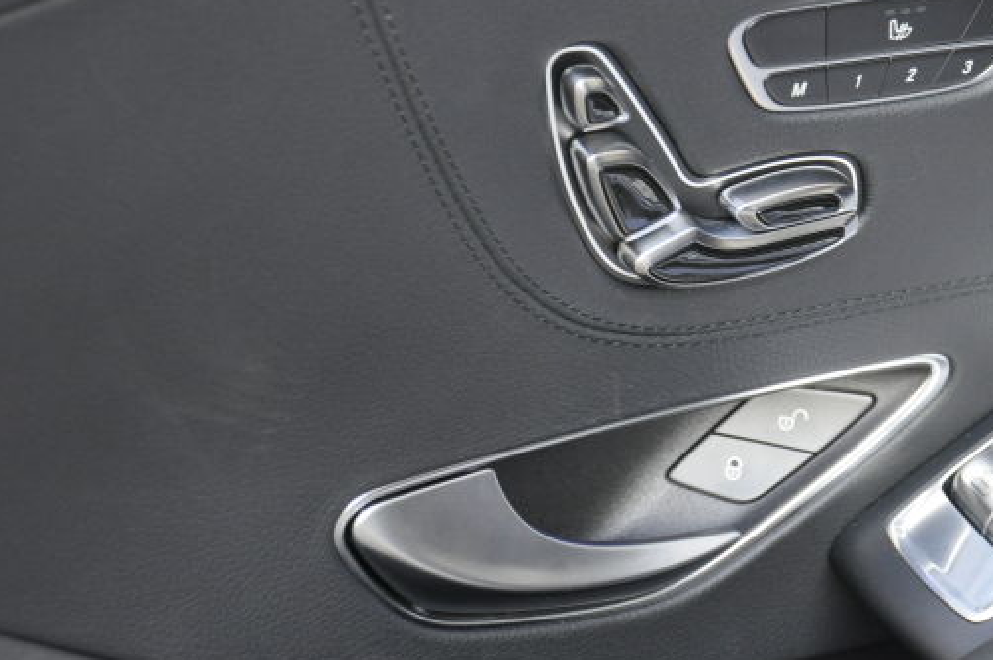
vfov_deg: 8.6
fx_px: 4383
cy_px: 235
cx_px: 942
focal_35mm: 159
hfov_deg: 12.8
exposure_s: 1/60
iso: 800
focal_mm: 52
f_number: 5
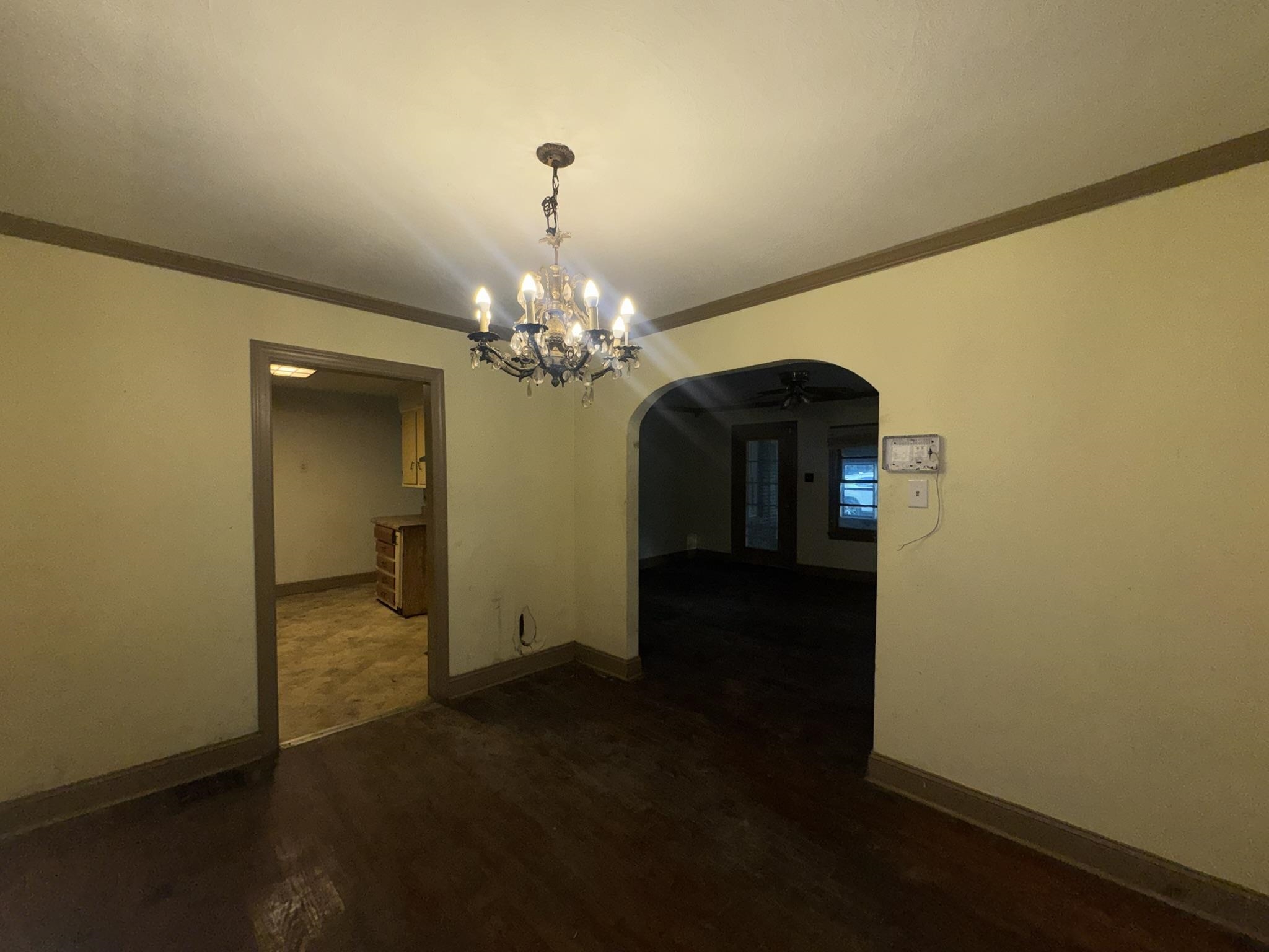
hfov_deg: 102.1
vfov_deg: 85.7
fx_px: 513
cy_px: 476
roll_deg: +0.6
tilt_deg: -1.3
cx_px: 634
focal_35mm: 14
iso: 80
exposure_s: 1/99
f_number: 2.2
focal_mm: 2.22
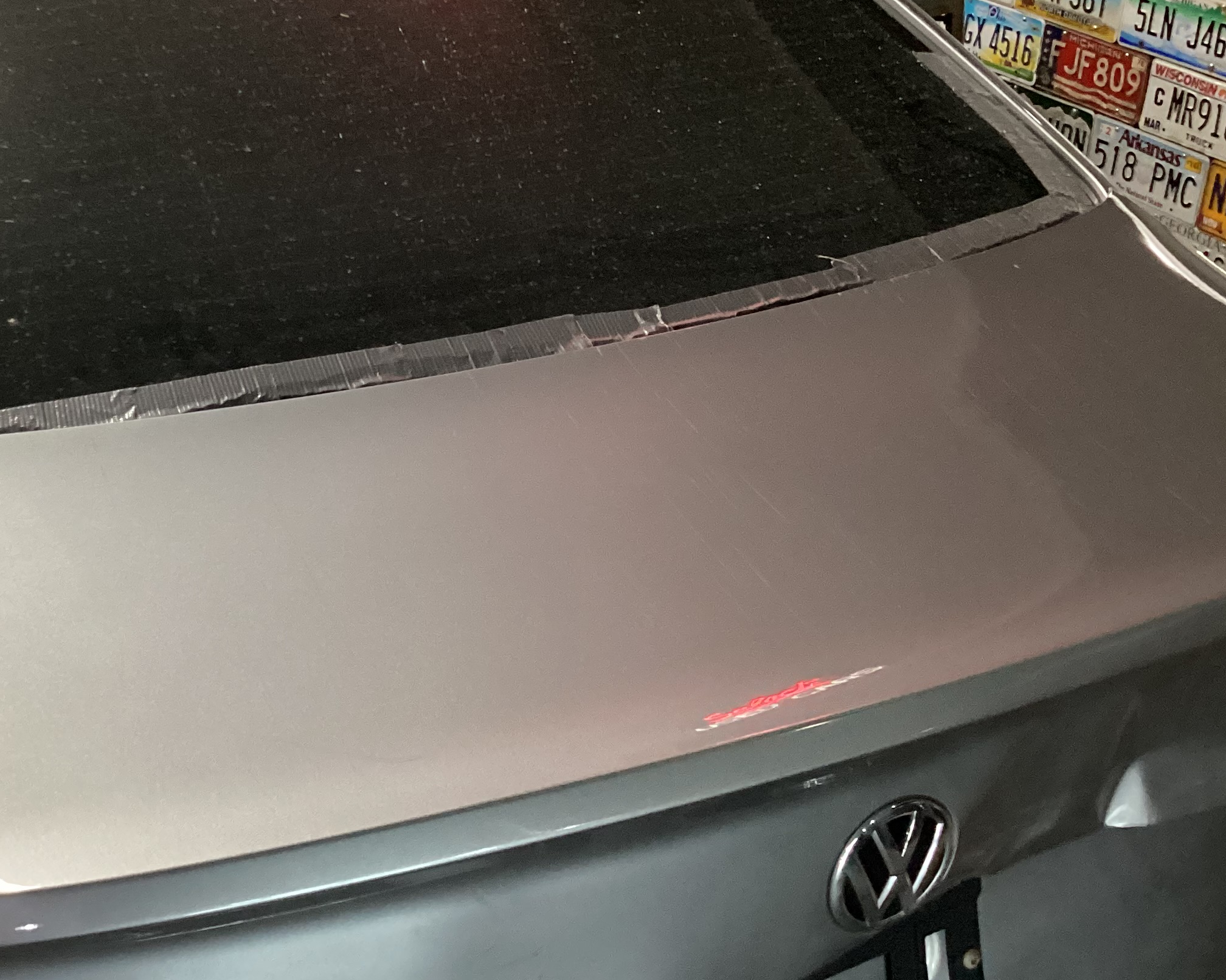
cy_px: 334
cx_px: 306
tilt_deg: -26.7
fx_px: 1778
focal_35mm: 49
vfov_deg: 30.6
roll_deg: -0.2
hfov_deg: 37.1
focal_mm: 3.3
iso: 320
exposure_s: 1/50
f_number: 2.4
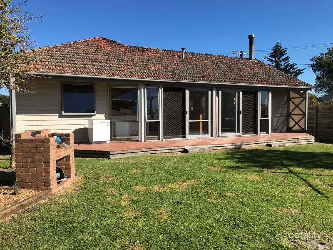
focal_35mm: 28
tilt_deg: -0.6
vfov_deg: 49.7
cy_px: 125
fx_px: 269
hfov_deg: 63.4
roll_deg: -0.2
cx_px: 166
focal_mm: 3.99
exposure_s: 1/2037
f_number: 1.8
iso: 20
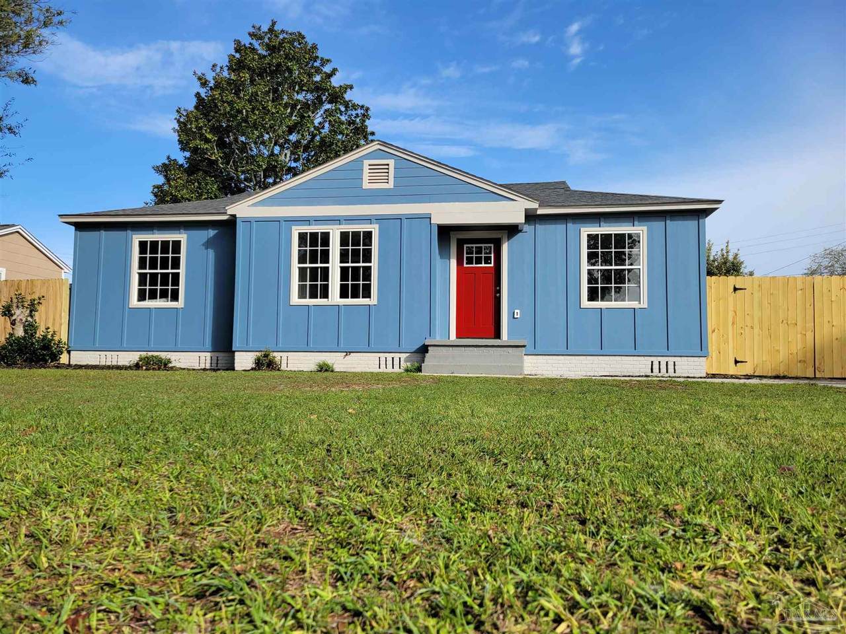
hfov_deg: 67.3
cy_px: 317
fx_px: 635
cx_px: 423
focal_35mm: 26
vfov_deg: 53.1
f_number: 1.8
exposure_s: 1/2049
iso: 40
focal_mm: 5.4
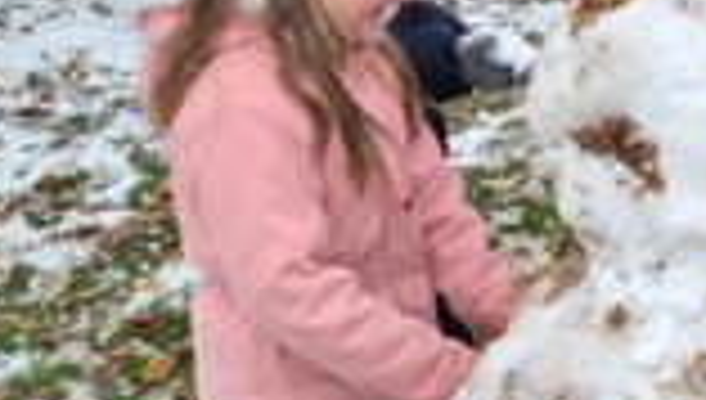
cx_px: 724
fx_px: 1350
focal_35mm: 72
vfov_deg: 16.8
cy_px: 279
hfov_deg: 27.4
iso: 40
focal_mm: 5.4
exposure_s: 1/300
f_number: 1.8
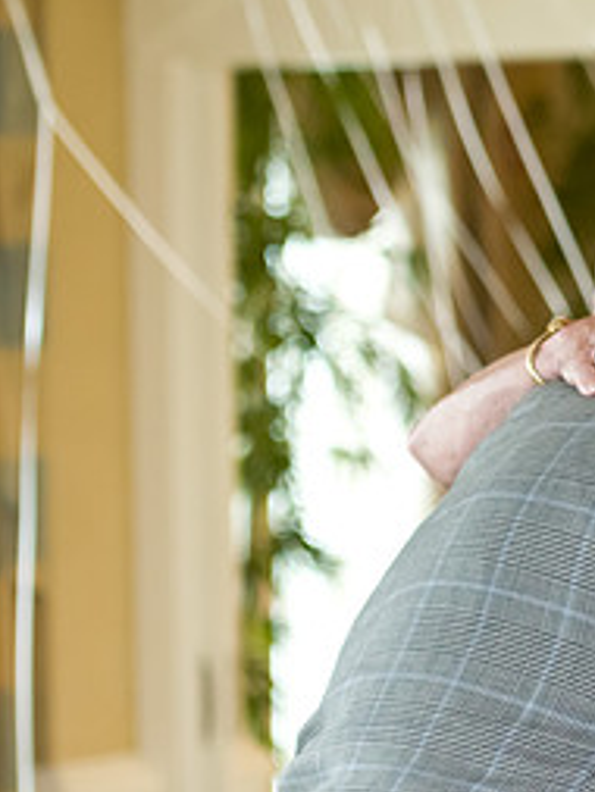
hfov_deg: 6.4
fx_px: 5290
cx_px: 902
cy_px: 321
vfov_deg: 8.6
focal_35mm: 231
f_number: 3.2
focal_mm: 70
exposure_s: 1/160
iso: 1600
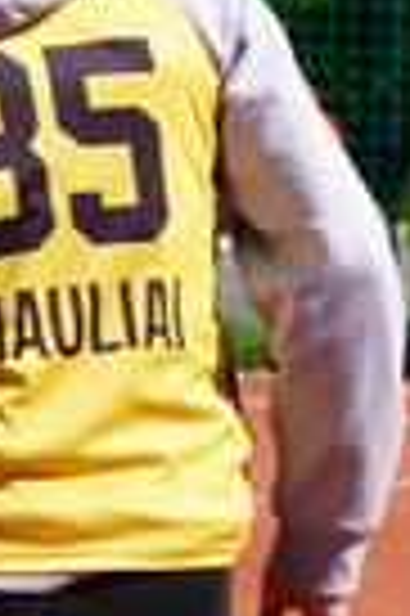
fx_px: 7210
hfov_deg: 3.3
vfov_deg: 4.9
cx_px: 0
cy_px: 61
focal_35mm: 421
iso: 100
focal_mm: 70
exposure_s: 1/200
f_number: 9
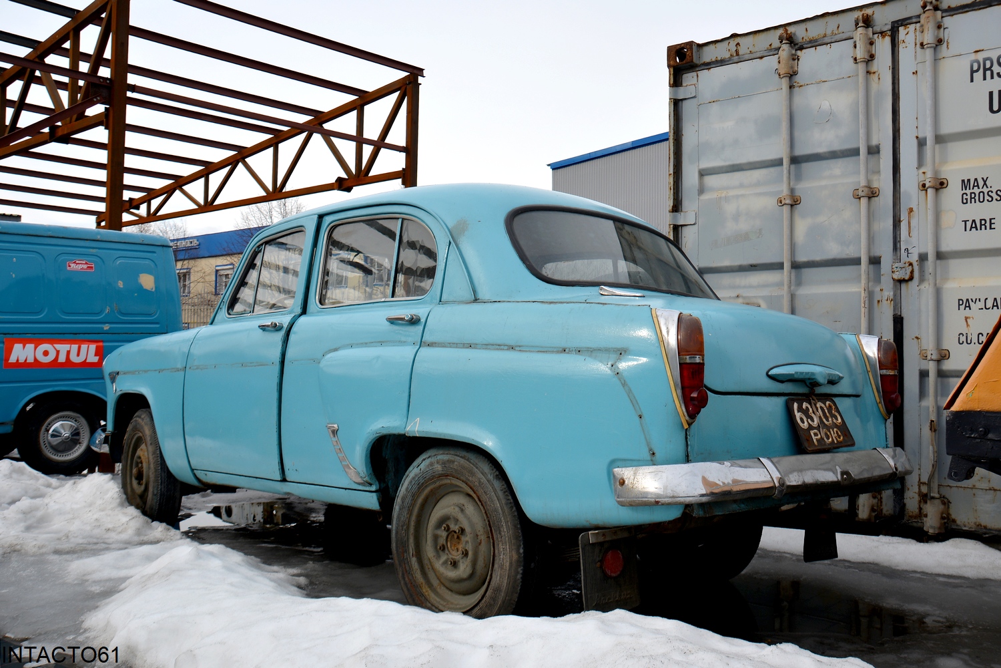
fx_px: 918
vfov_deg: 40.0
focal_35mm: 33
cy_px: 334
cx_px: 500
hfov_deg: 57.2
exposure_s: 1/250
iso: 100
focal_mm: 22
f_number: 8
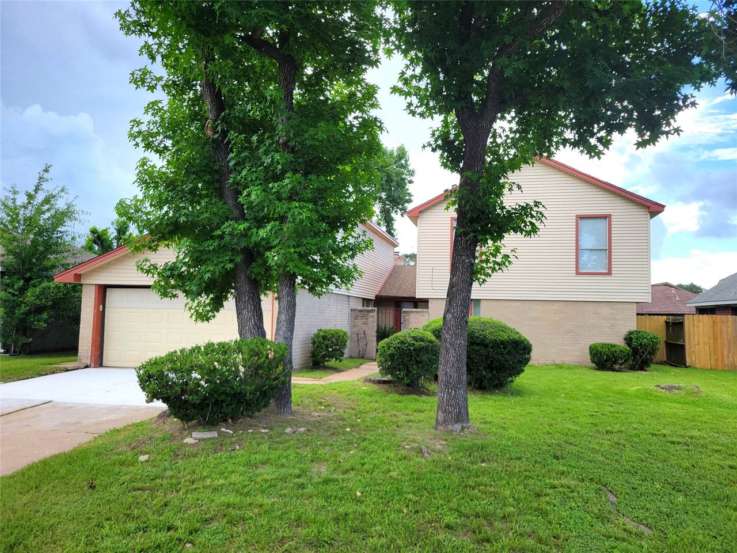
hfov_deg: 67.3
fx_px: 554
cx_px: 368
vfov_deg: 53.1
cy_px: 276
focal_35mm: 26
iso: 40
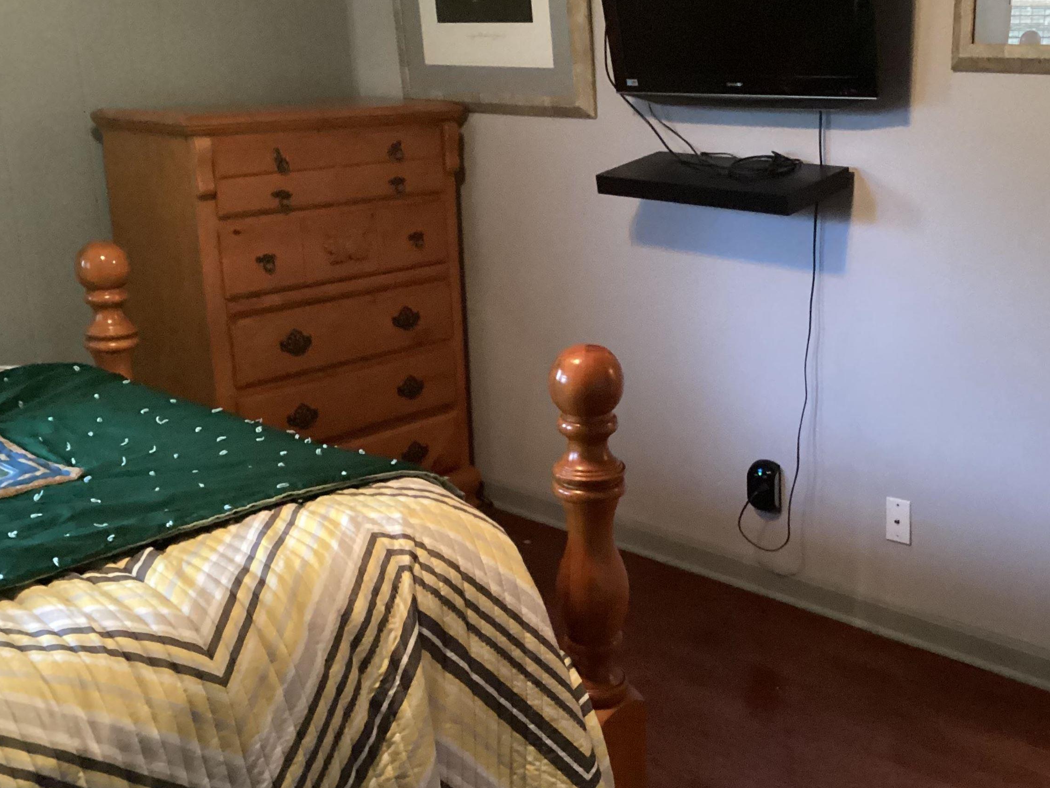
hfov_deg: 44.3
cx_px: 679
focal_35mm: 42
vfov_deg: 34.4
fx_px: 1274
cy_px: 397
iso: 800
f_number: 2.4
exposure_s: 1/20
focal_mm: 3.3
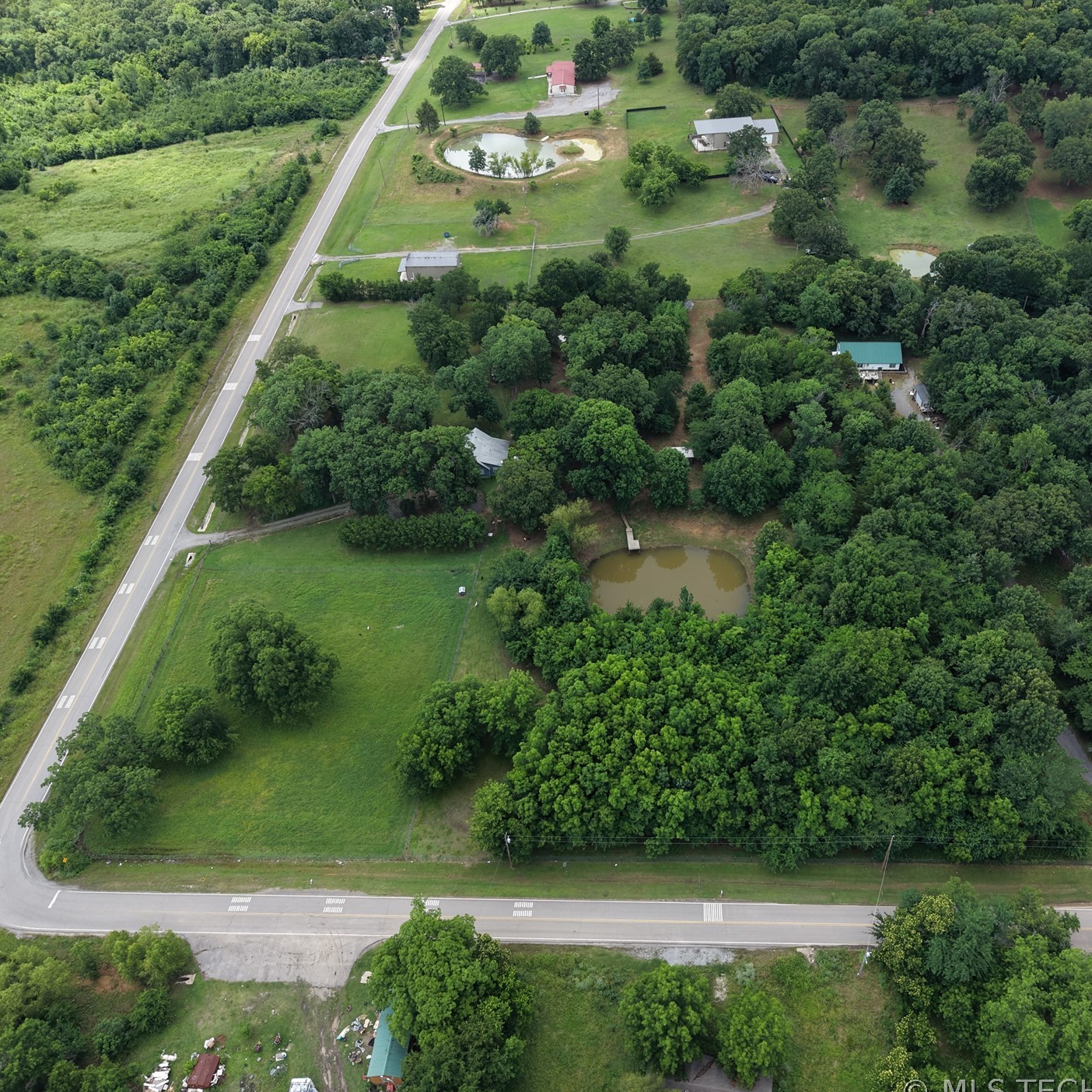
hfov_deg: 55.2
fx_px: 1035
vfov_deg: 55.6
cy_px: 558
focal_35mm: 29
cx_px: 657
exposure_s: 1/1000
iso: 100
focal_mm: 8.67
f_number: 1.8
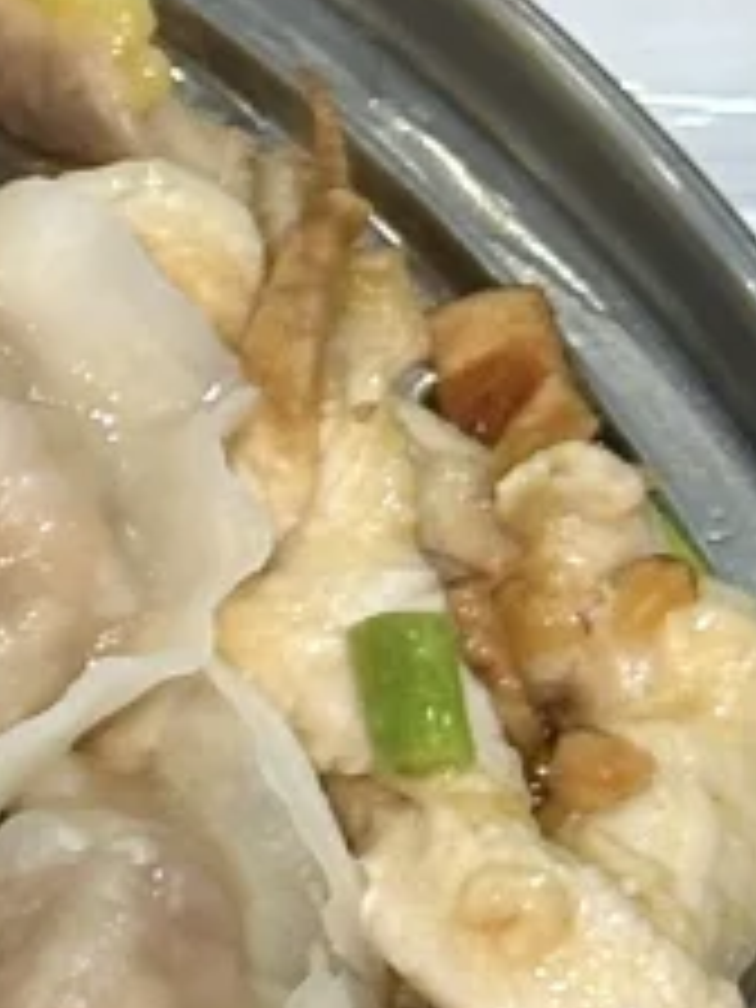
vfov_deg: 6.4
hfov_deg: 4.6
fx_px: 8969
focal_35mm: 308
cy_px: 1134
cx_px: -1472
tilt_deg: -51.4
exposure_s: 1/50
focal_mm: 6.86
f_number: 1.78
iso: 80
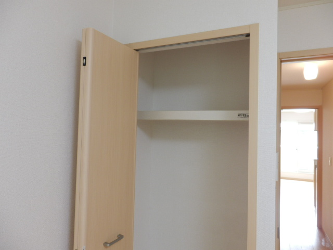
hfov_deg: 71.6
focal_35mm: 24
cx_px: 166
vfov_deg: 56.8
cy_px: 125
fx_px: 231
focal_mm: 4.2
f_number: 3
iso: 125
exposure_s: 1/30
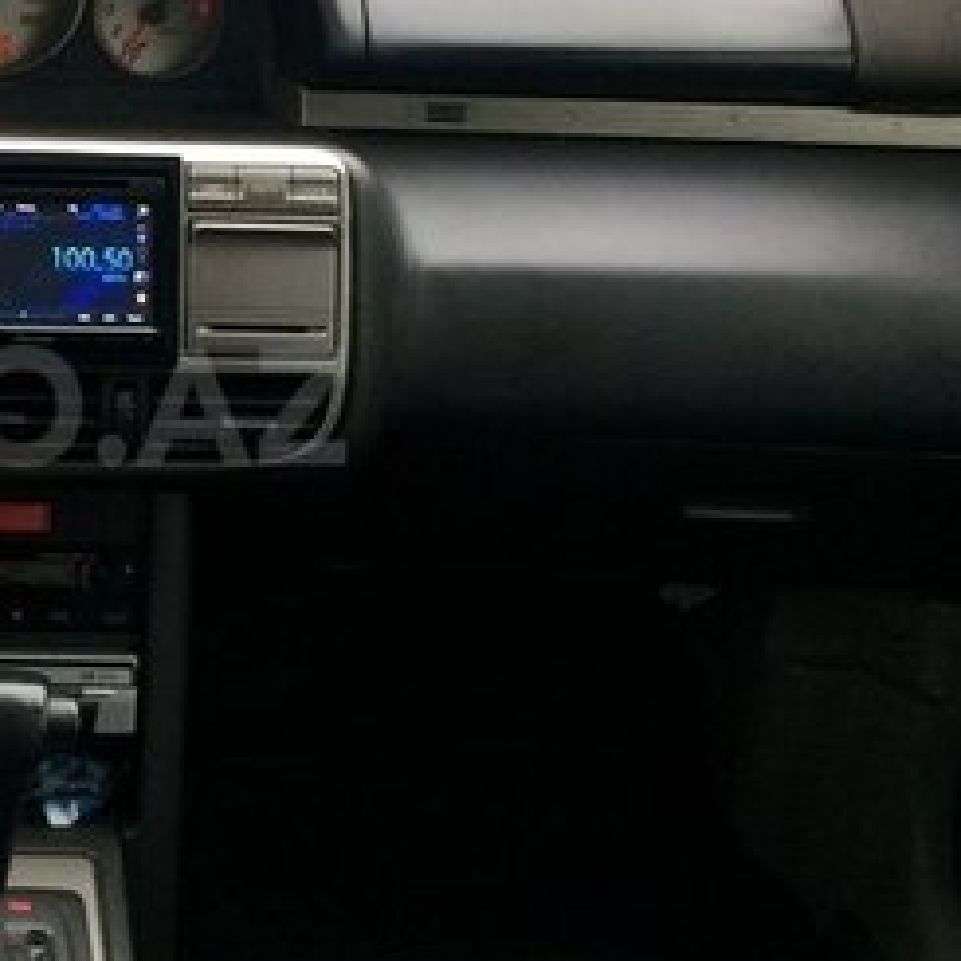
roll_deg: -3.0
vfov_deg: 25.0
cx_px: -55
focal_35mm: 69
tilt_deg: -24.0
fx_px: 2167
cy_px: 406
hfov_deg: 23.7
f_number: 2.2
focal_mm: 4.15
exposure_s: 1/33
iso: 125
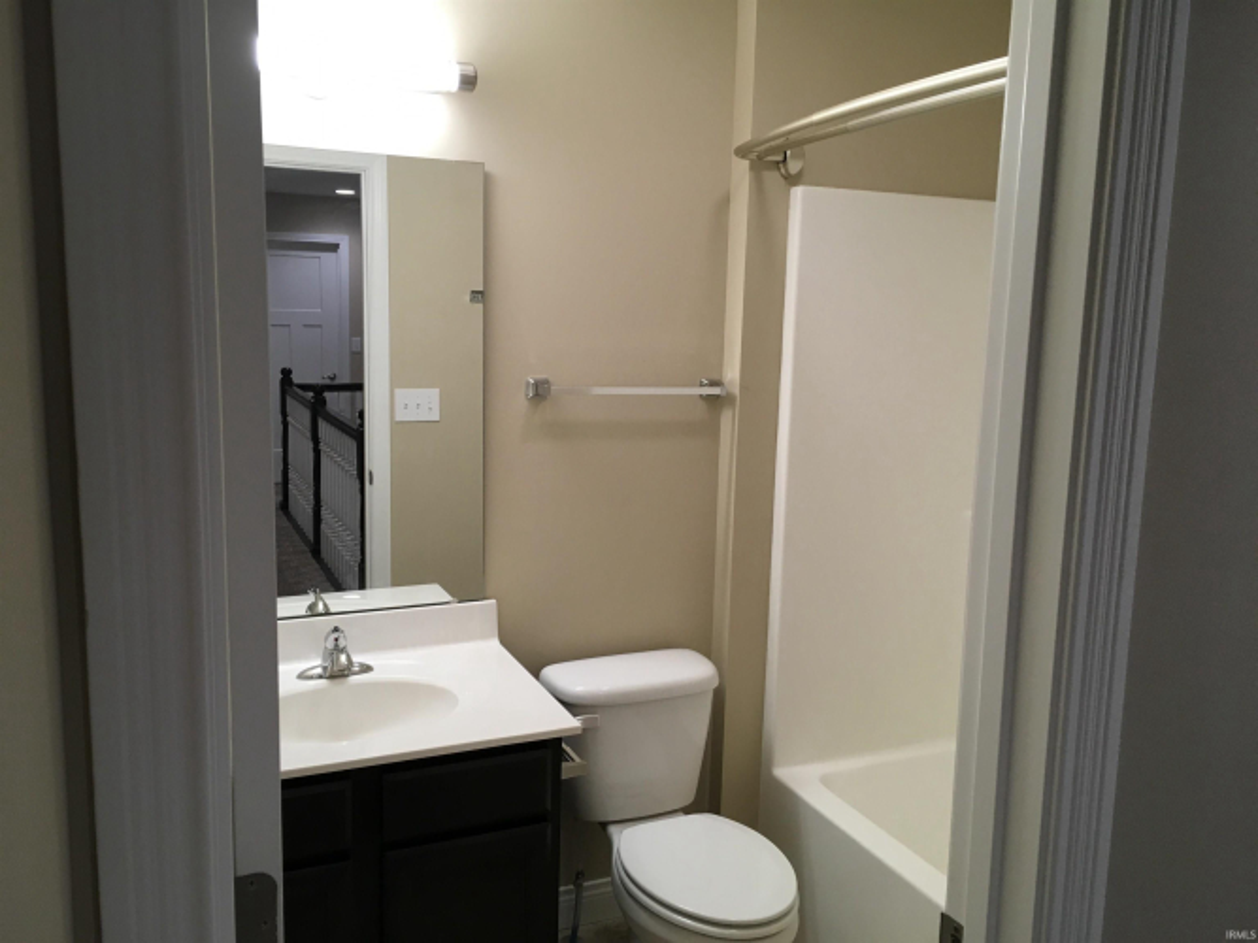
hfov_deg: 61.7
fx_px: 1054
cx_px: 629
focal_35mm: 29
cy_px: 472
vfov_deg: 48.2
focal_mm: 4.15
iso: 40
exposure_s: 1/30
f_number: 2.2
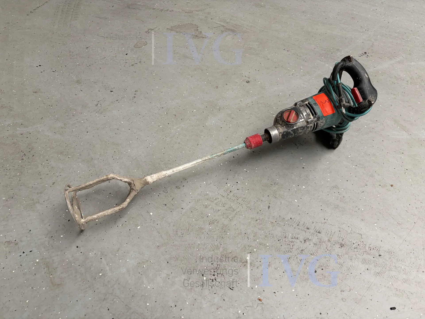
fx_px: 319
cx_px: 212
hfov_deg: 67.3
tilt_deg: -46.8
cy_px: 160
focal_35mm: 26
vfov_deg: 53.1
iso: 125
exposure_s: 1/82
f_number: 1.6
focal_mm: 5.96
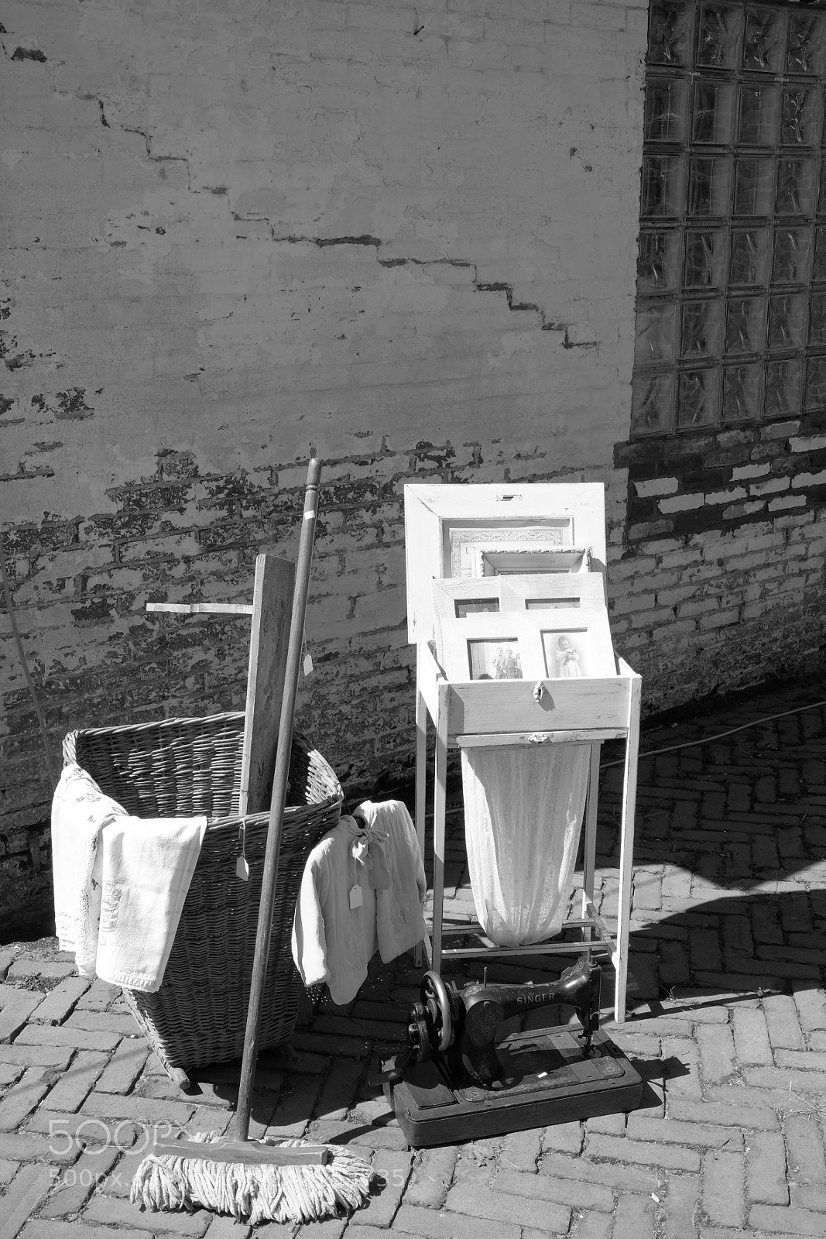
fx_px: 1445
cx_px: 413
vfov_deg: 46.4
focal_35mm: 42
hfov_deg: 31.9
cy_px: 620
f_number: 16
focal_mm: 27.7
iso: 250
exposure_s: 1/60
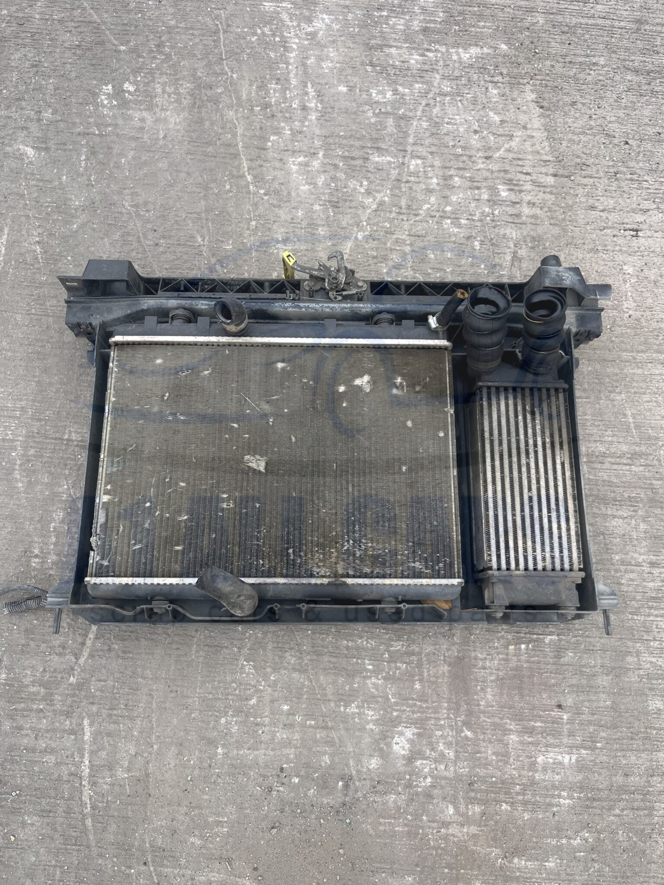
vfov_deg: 67.3
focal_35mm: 26
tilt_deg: -71.4
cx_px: 332
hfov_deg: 53.1
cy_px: 442
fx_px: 665
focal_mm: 5.1
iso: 50
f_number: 1.6
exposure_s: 1/1096
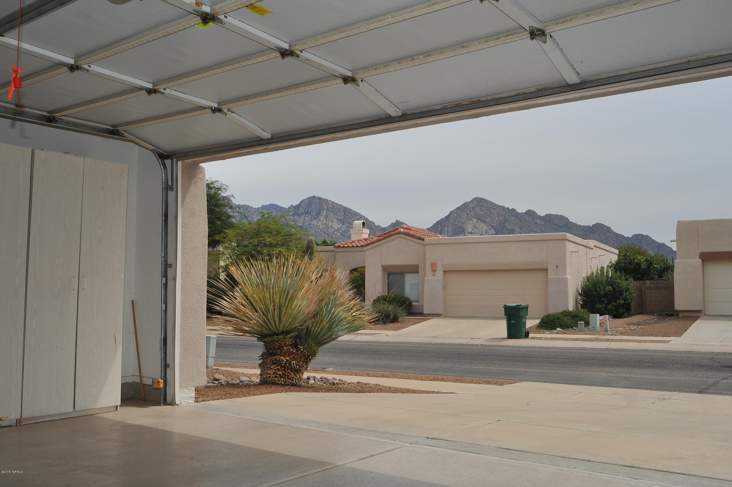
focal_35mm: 35
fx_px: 711
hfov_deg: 54.5
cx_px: 366
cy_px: 244
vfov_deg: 37.8
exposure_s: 1/320
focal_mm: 35
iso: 320
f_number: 14
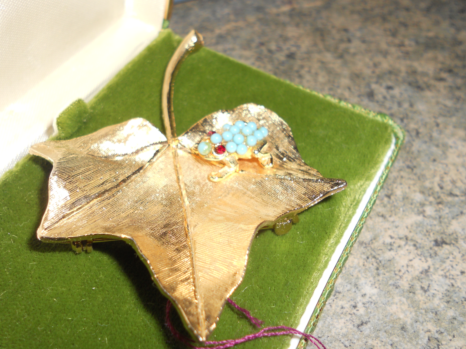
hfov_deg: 50.0
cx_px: 205
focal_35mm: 37
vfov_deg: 38.7
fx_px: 498
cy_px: 168
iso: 80
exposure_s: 1/25
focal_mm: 5.8
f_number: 8.8
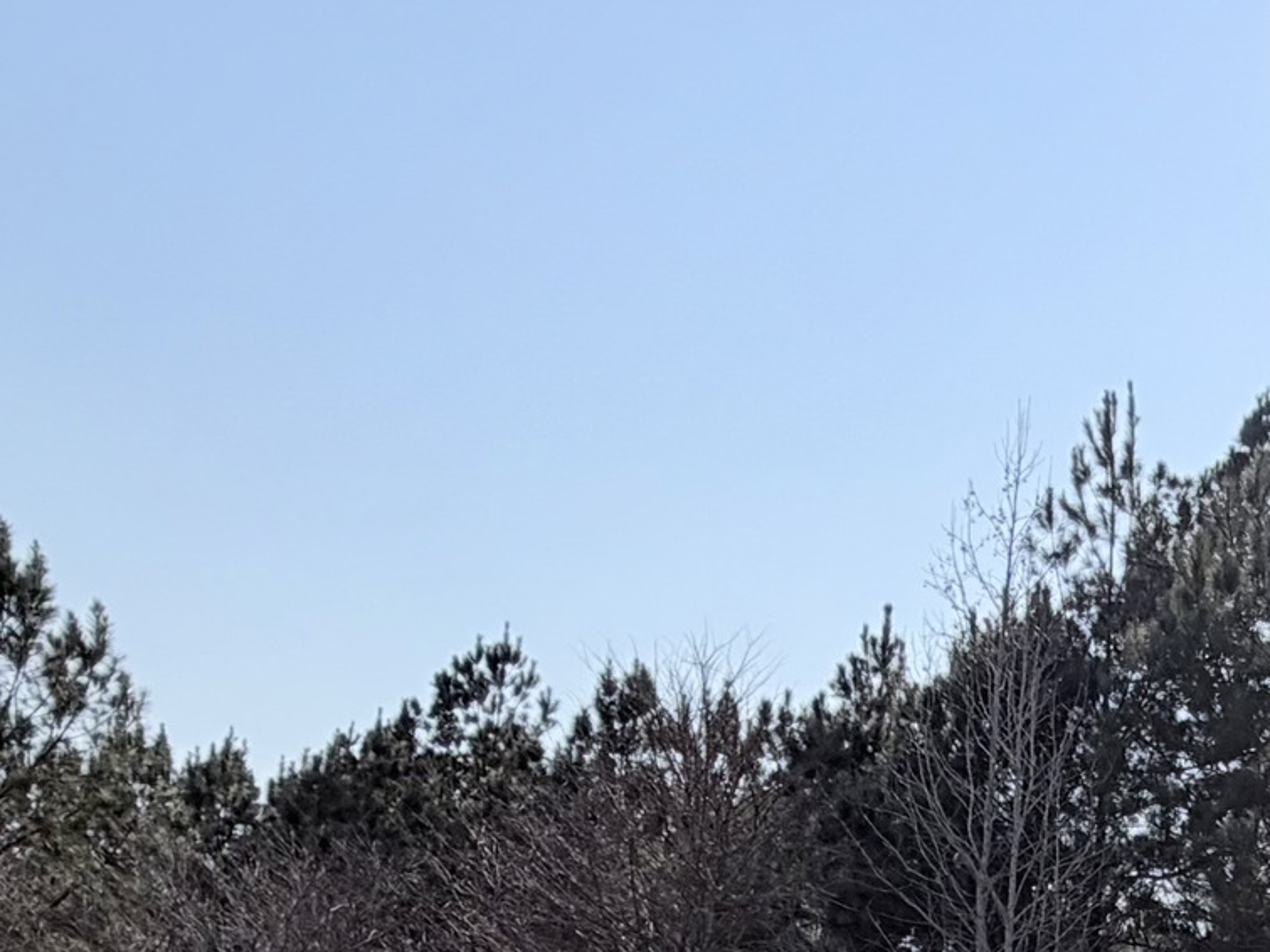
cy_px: 1219
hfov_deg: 29.6
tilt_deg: +5.4
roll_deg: -2.0
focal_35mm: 57
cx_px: 1479
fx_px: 2091
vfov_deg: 23.0
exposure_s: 1/1399
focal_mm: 2.22
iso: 20
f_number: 2.2
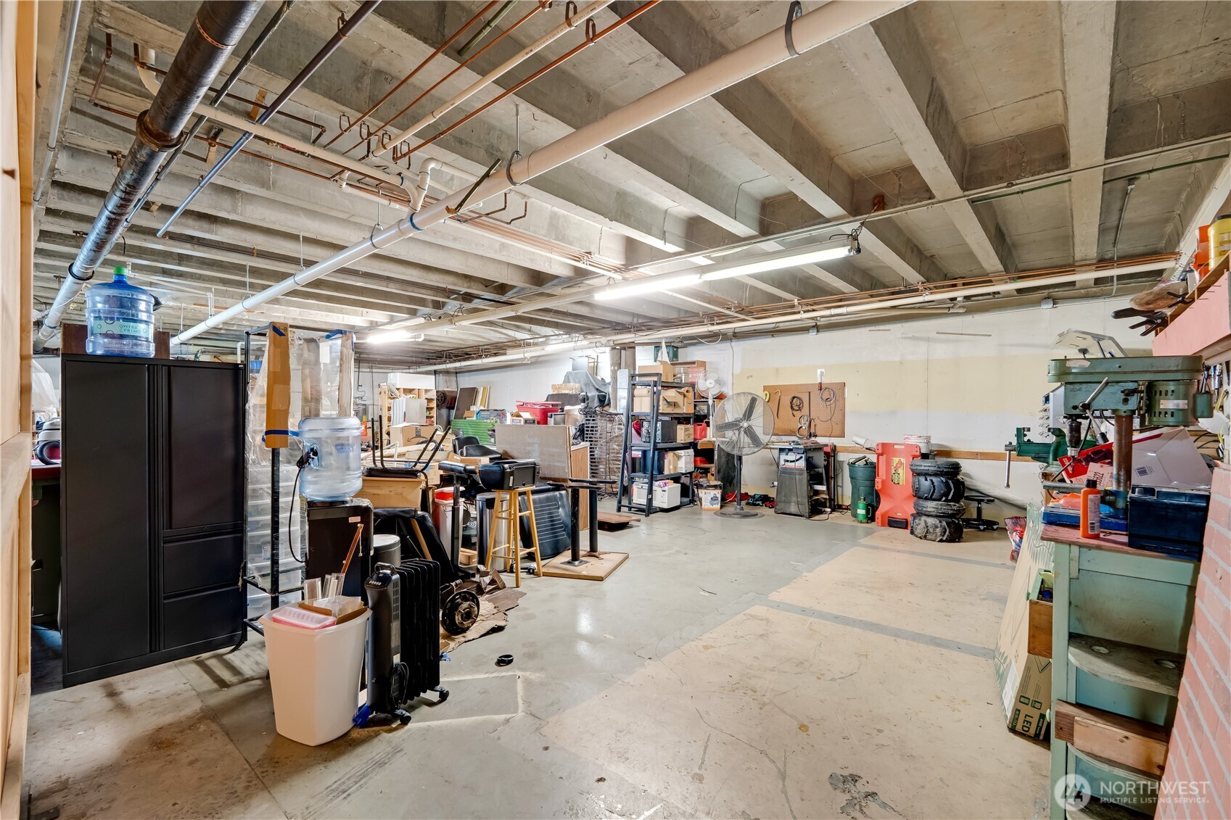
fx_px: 564
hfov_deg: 95.0
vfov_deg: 72.0
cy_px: 410
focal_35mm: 16
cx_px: 616
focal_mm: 16.5
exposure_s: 1/100
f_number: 8
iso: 1000
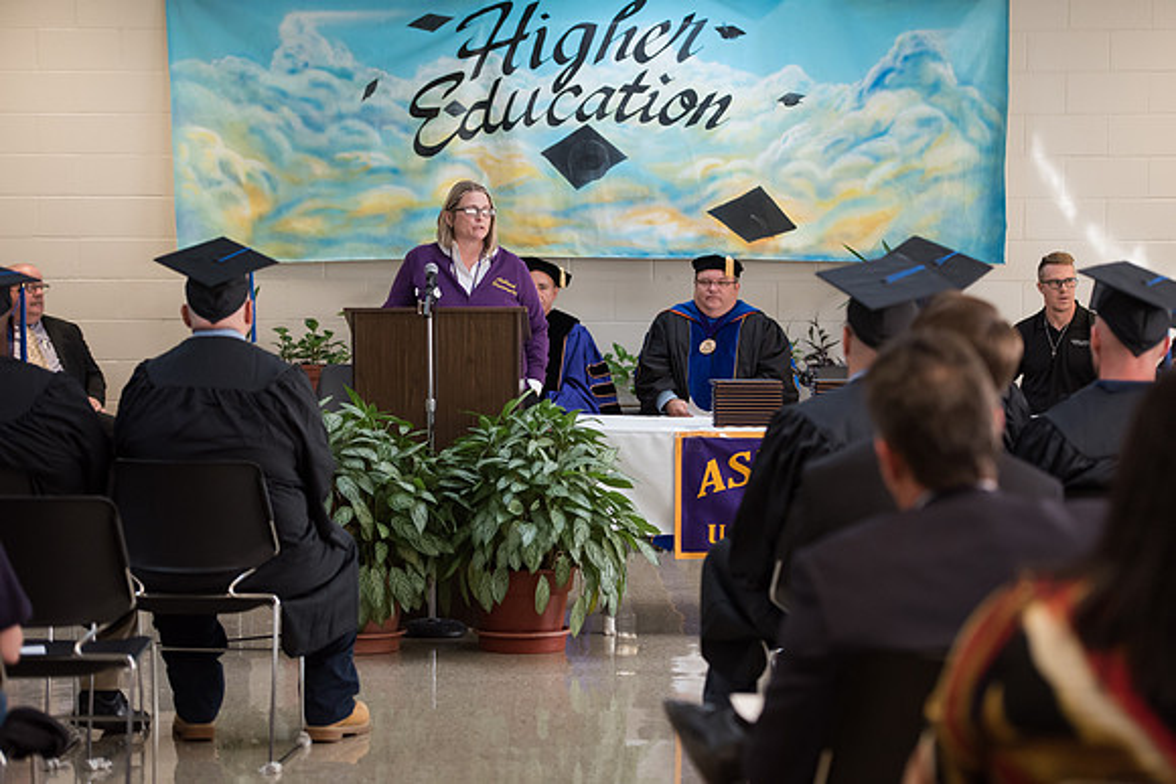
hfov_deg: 22.1
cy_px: 392
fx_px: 3006
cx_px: 588
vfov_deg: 14.9
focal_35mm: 92
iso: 2500
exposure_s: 1/200
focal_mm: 92
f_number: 3.5
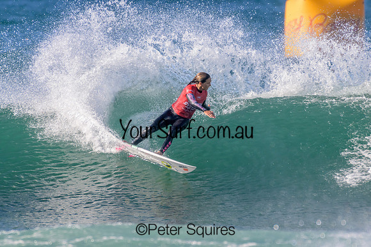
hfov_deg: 2.1
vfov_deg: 1.4
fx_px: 10307
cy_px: 124
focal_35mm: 1000
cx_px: 186
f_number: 11
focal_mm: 1000
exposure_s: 1/2500
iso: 2000
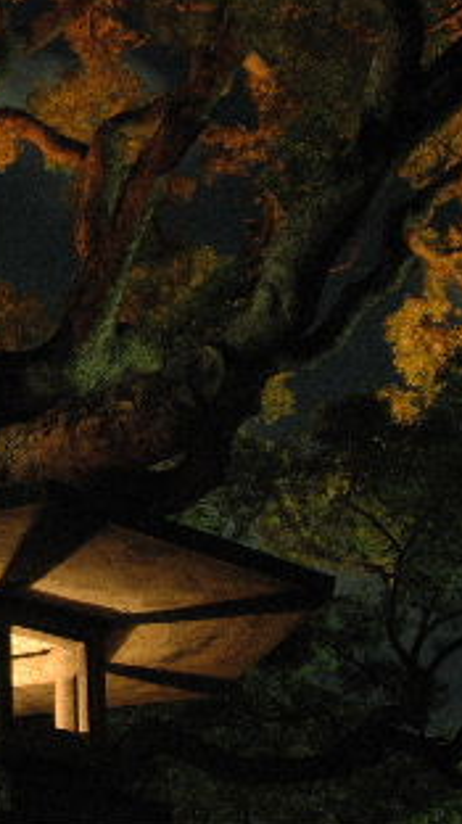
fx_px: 1266
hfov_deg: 19.3
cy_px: 408
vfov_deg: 36.0
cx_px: -121
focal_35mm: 58
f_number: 3.5
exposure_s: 1/3
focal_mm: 24
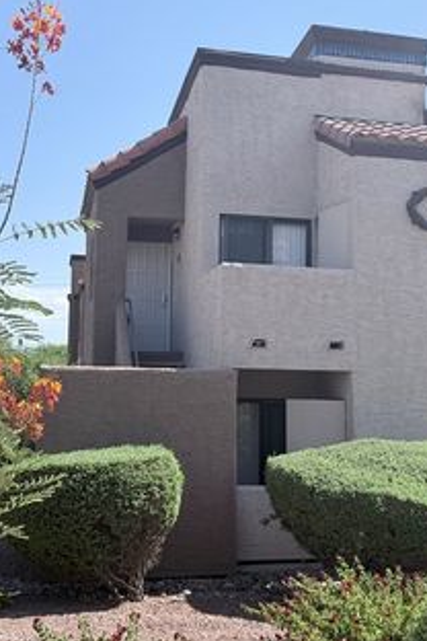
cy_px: 309
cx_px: 214
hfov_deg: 33.4
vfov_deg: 48.4
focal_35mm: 40
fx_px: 712
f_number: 1.78
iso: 100
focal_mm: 6.76
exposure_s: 1/5319
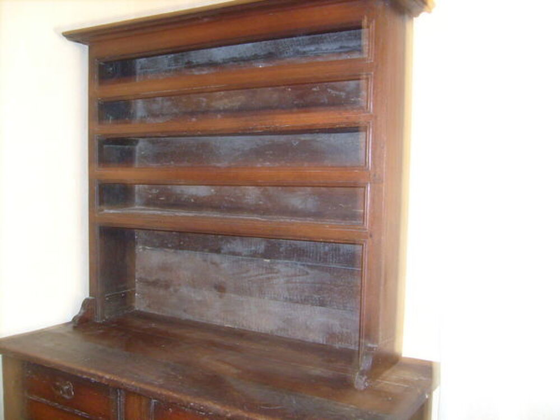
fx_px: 566
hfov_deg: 52.6
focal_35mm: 35
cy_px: 210
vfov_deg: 40.7
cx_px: 280
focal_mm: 5.8
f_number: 2.8
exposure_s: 1/3
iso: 100
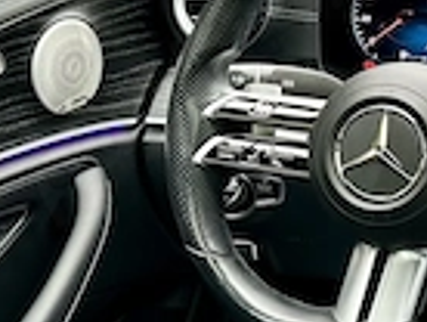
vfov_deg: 14.2
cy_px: 90
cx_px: 439
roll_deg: -1.0
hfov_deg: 18.3
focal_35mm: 104
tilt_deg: -18.4
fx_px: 1285
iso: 80
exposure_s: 1/121
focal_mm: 6.86
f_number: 1.78
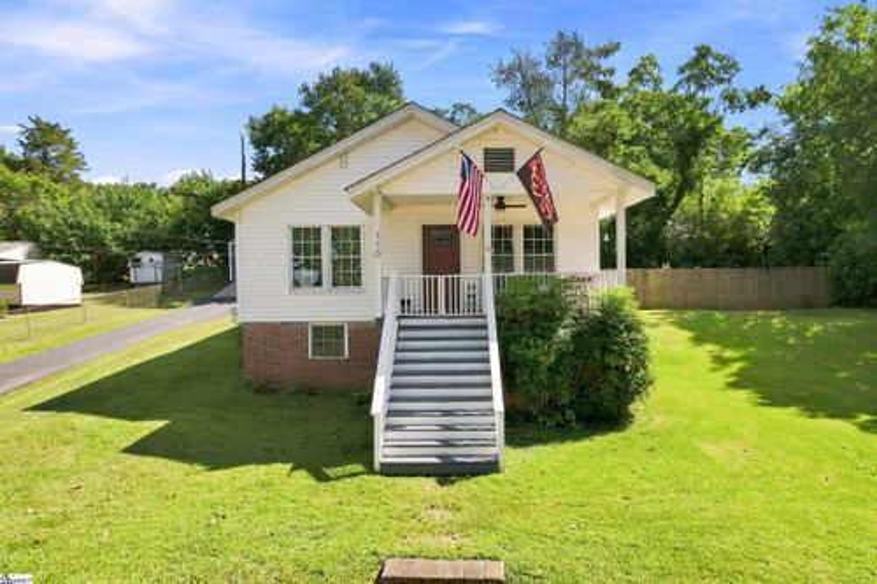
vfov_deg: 57.2
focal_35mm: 22
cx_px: 438
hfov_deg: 78.6
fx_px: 536
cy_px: 292
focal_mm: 8.4
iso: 110
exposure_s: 1/240
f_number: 2.8
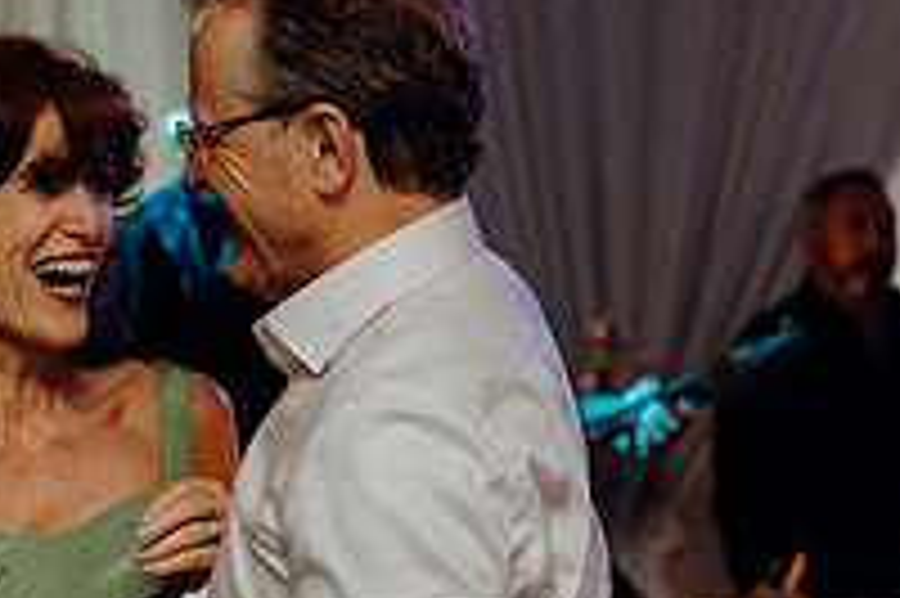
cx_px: -27
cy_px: 560
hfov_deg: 11.1
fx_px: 4571
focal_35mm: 183
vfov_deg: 7.5
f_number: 3.5
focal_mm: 63
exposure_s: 1/200
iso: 2500
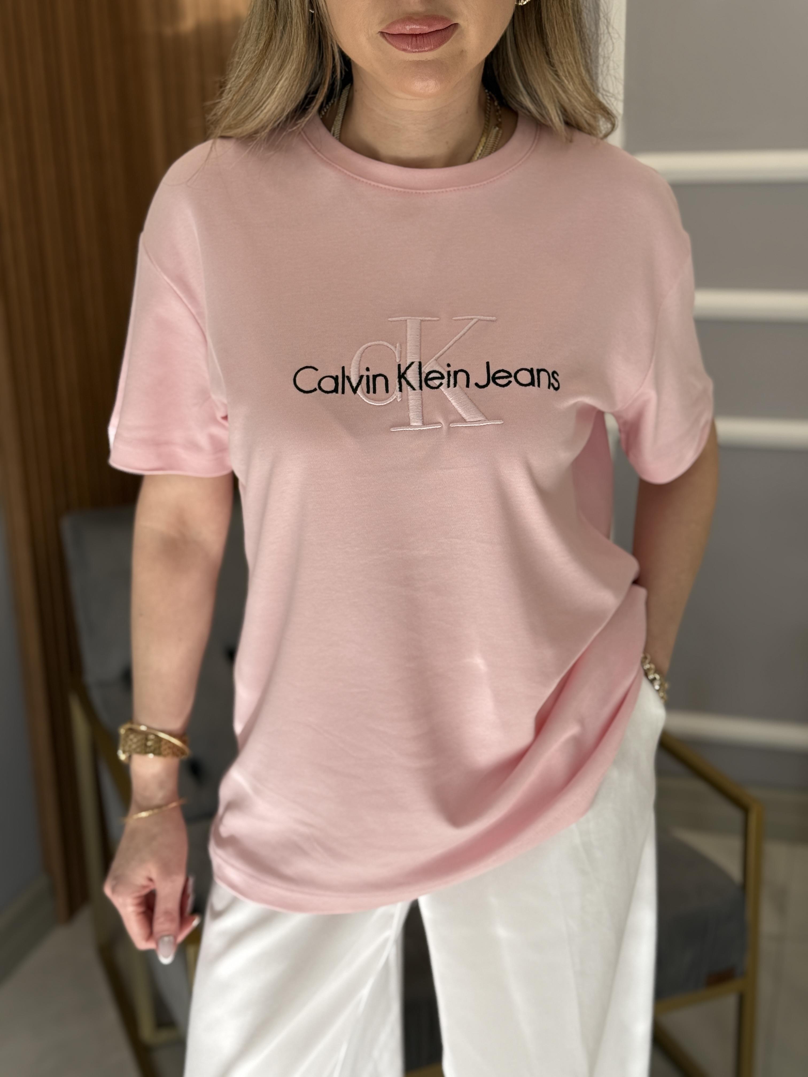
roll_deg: +1.4
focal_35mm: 48
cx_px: 404
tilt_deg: -17.8
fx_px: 1494
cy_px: 538
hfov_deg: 30.3
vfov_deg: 39.7
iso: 80
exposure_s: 1/458
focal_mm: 6.76
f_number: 1.78
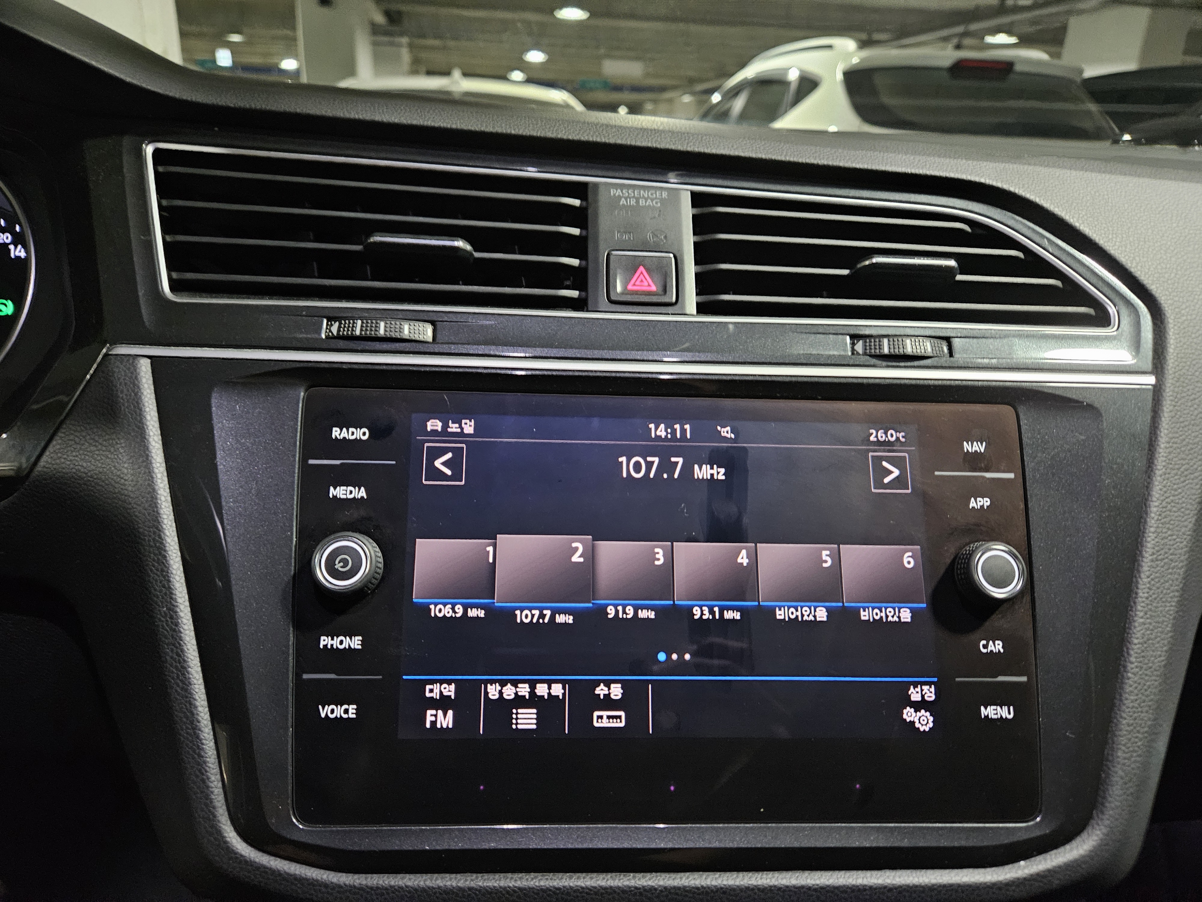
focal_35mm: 23
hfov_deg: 73.9
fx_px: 799
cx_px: 601
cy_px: 451
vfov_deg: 58.9
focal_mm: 5.4
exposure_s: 1/24
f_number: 1.8
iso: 800
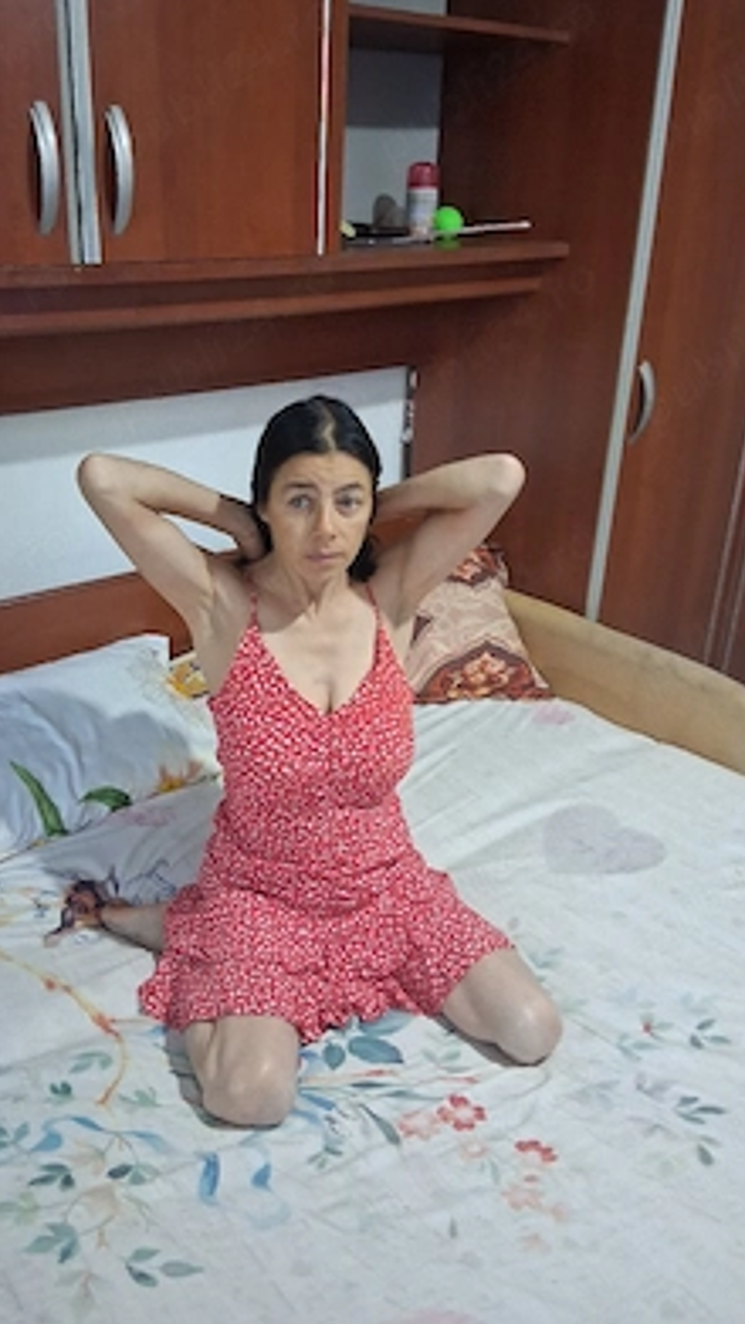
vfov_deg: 66.1
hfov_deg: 40.0
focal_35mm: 29
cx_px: 291
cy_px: 650
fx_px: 1018
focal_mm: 3.98
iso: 500
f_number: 1.8
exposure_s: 1/25
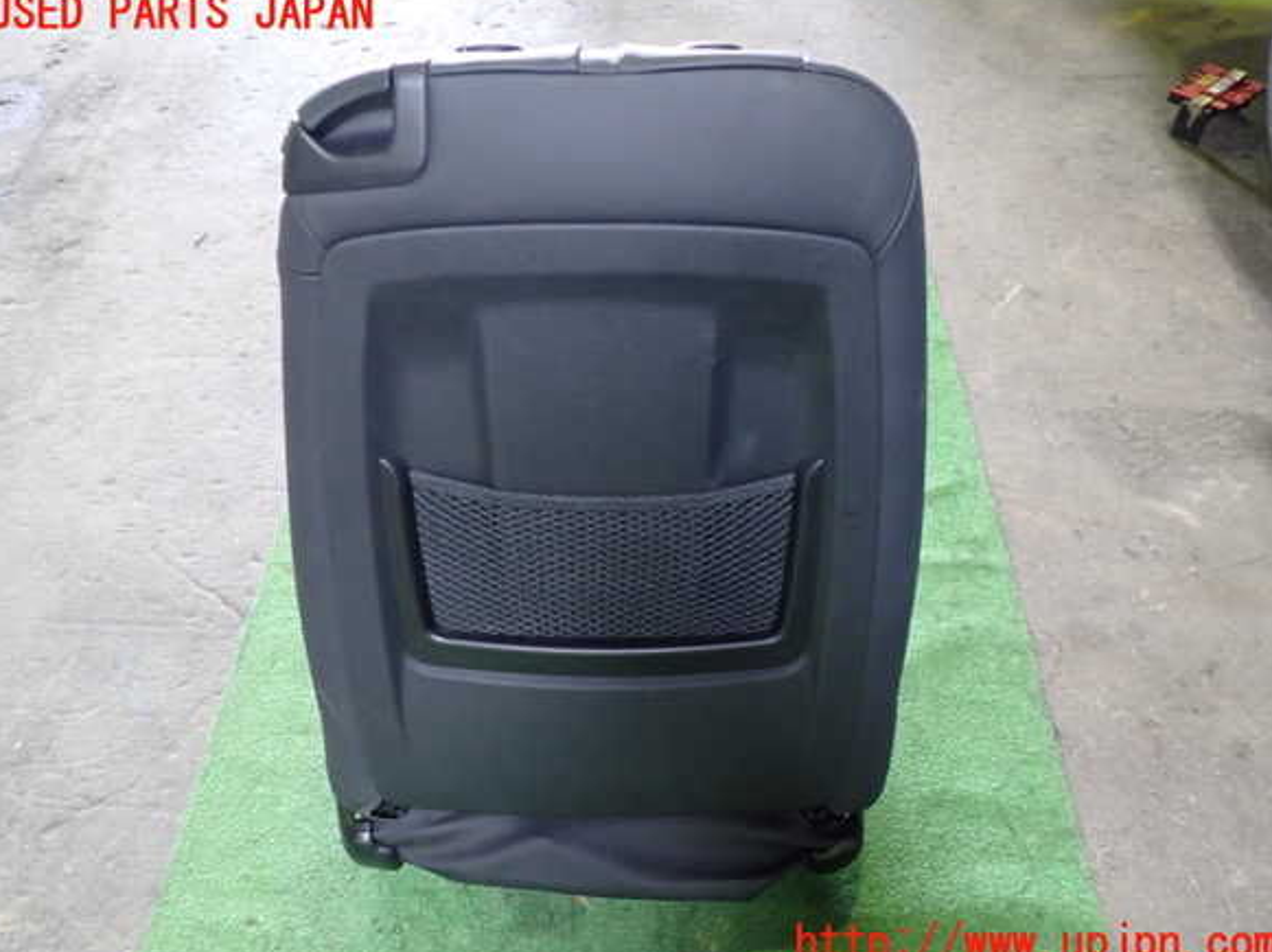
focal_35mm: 31
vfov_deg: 45.4
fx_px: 1138
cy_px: 479
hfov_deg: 58.4
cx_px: 633
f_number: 2.3
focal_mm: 5.4
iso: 640
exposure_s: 1/30
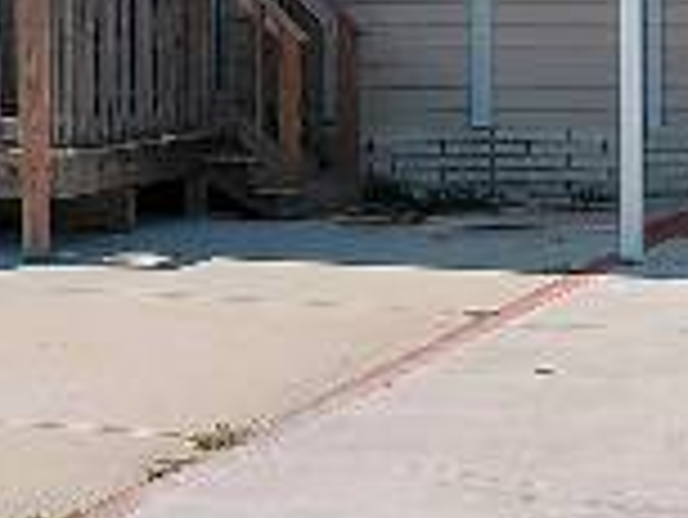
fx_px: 2765
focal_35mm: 139
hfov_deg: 14.2
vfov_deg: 10.7
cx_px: 252
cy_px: 119
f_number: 1.8
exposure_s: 1/5000
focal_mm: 4.69
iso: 50
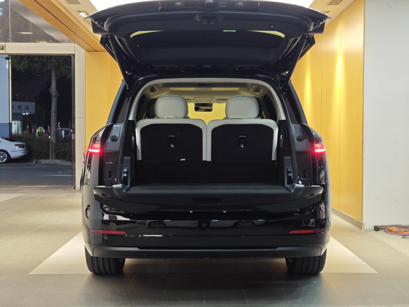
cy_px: 154
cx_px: 204
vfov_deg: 31.5
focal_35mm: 46
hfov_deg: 41.2
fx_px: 544
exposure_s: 1/50
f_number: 1.9
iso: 160
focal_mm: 8.7
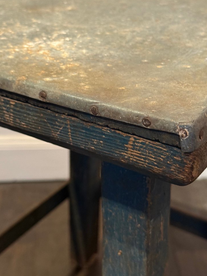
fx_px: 478
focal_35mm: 60
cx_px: 105
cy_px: 125
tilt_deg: -25.6
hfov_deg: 24.4
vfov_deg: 32.2
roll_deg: -0.6
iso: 200
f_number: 1.78
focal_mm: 6.76
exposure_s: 1/50
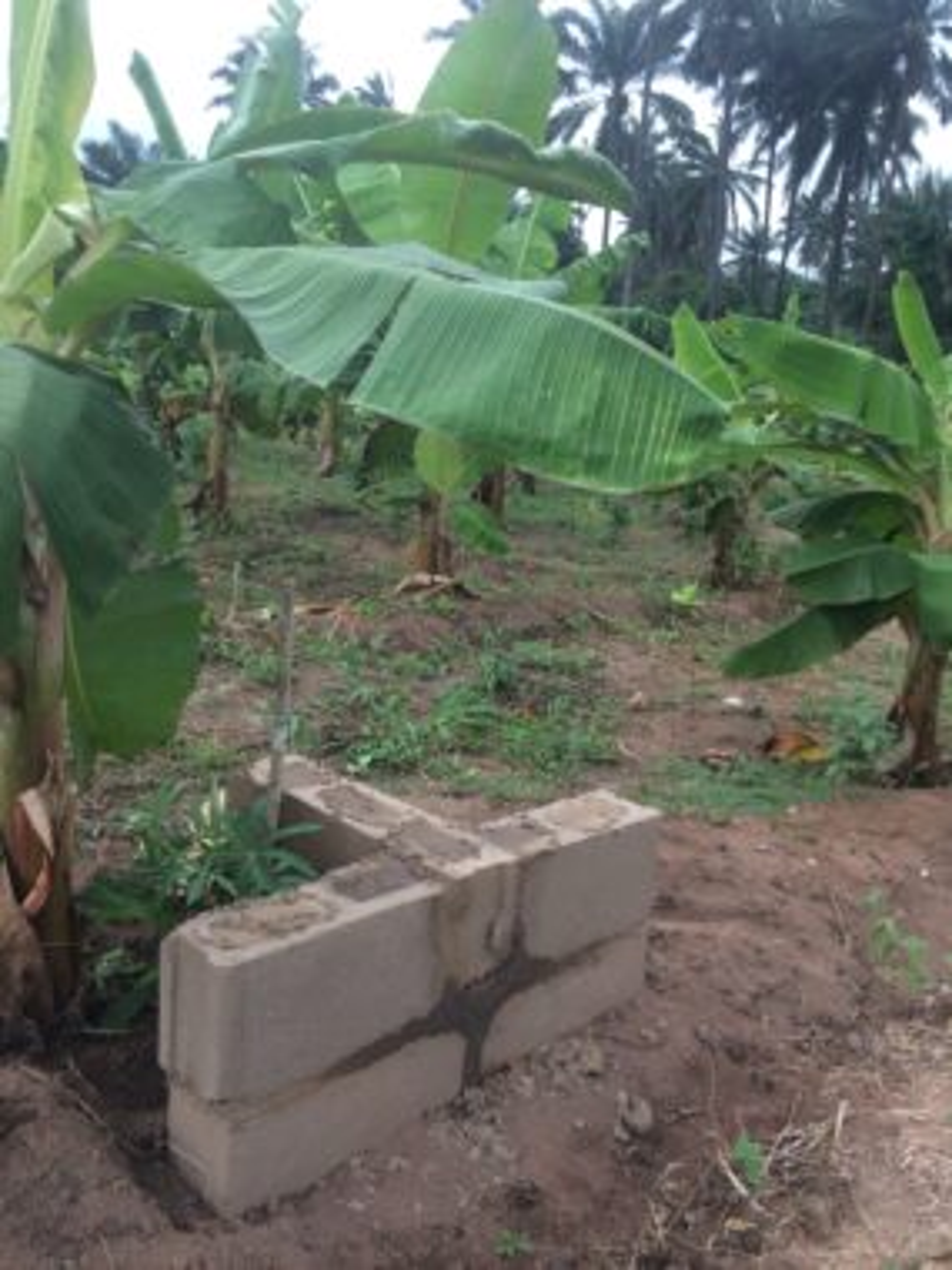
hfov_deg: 48.2
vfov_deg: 61.7
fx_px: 1063
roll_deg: -2.2
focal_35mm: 29
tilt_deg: -18.0
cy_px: 635
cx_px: 476
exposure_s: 1/159
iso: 32
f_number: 2.2
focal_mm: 4.15
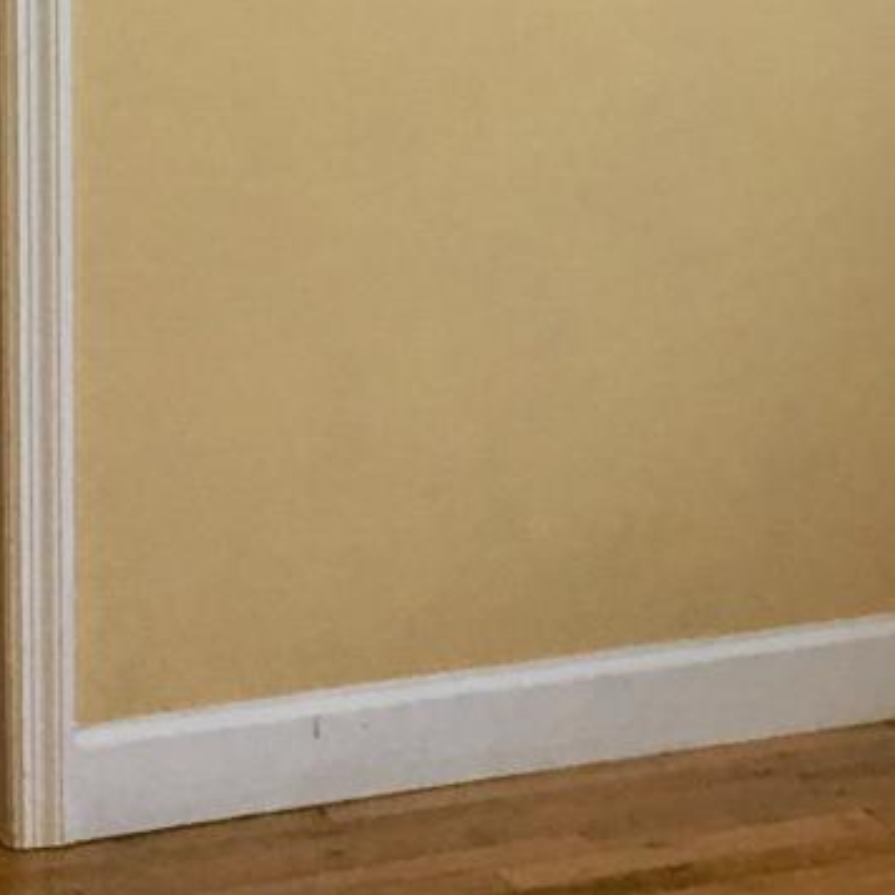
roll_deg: -1.6
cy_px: 256
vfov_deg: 12.1
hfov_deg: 12.1
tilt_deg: -9.4
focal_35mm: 144
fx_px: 4212
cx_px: 629
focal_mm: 4.15
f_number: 2.2
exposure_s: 1/15
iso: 25
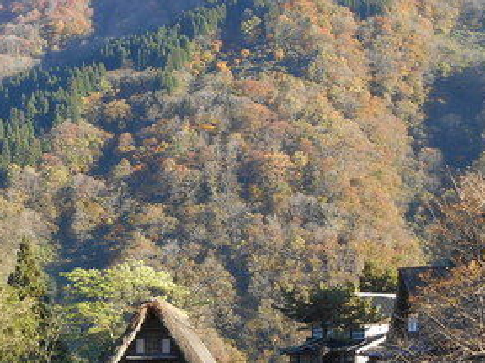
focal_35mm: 99
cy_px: 201
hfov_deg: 19.8
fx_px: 1387
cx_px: 157
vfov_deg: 14.9
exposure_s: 1/160
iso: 80
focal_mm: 6.3
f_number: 3.7
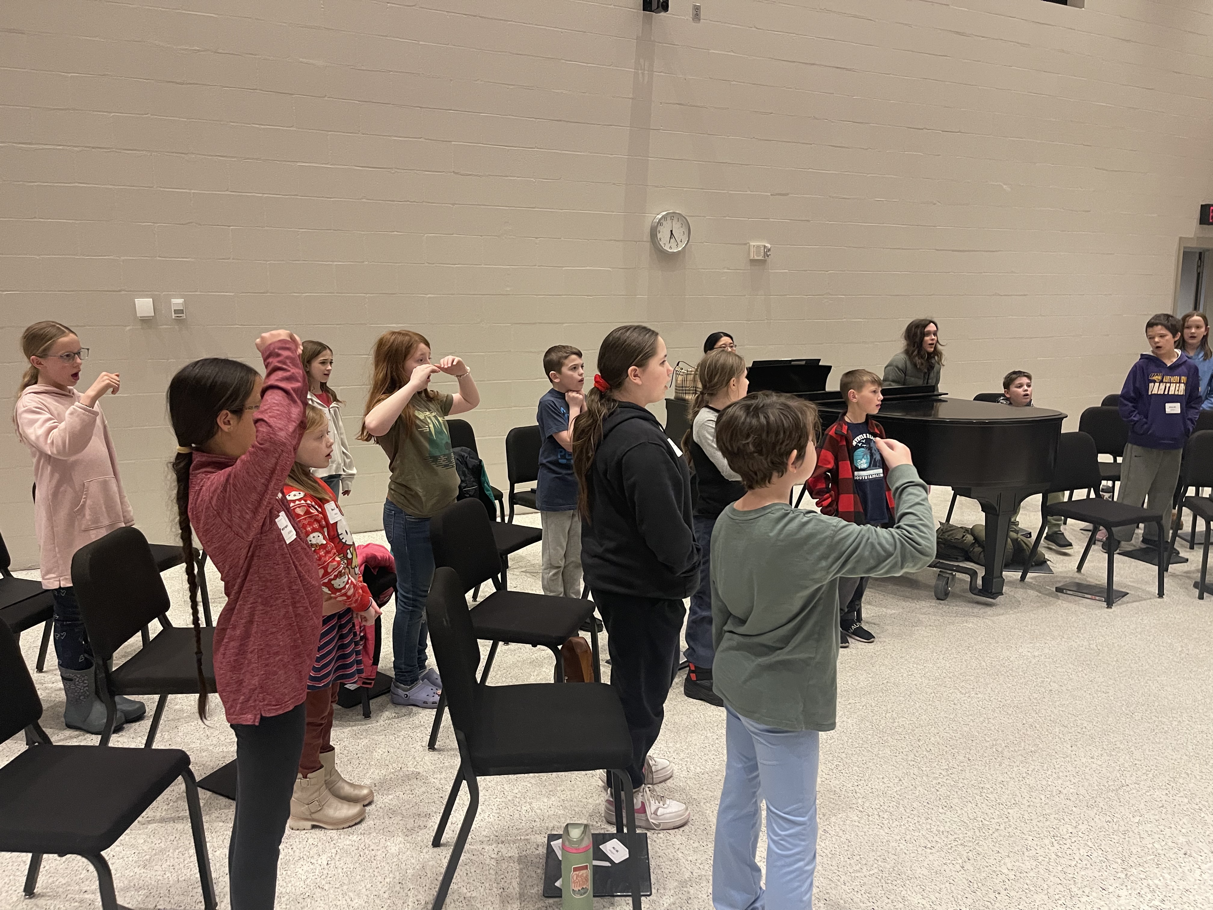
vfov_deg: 54.9
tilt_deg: -9.0
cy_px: 455
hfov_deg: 69.4
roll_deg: -0.2
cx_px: 606
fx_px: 876
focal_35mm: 25
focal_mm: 5.1
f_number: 1.6
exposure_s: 1/60
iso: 320
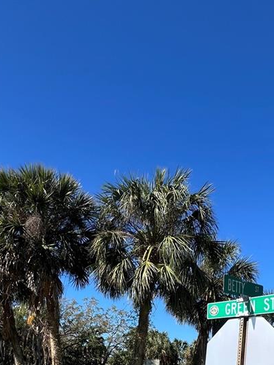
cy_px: 363
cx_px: 145
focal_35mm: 29
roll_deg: -1.8
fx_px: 306
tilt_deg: +3.4
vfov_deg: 50.3
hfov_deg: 48.2
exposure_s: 1/986
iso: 32
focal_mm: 1.57
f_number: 1.8
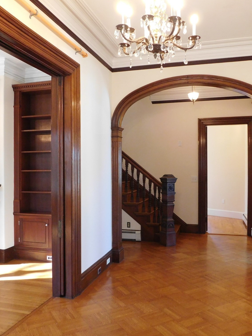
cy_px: 168
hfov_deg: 45.4
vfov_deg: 58.3
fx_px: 301
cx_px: 132
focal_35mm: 31
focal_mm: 4
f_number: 3
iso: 320
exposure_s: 1/30
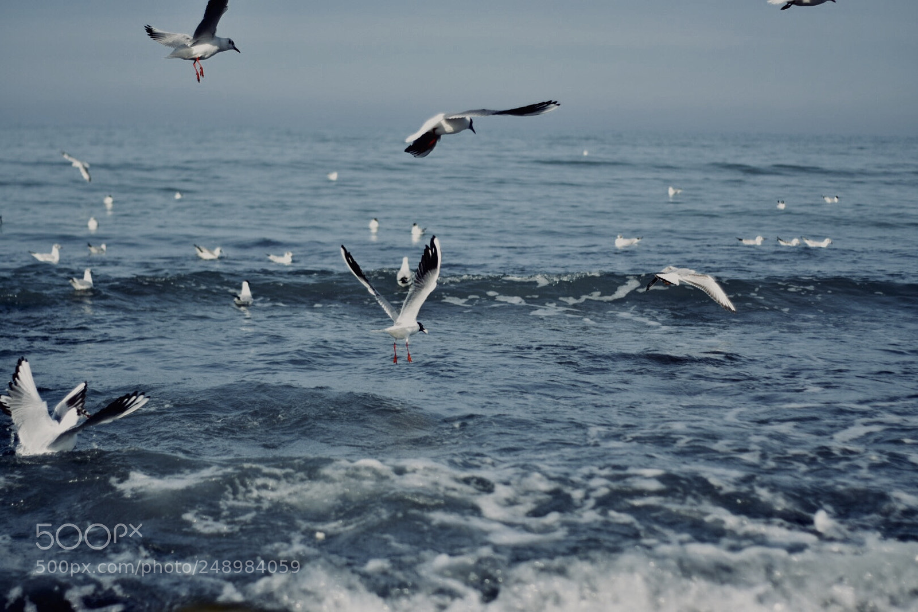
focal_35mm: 75
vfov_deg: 18.2
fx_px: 1913
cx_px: 459
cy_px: 306
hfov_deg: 27.0
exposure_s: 1/4000
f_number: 1.8
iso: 100
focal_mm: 50
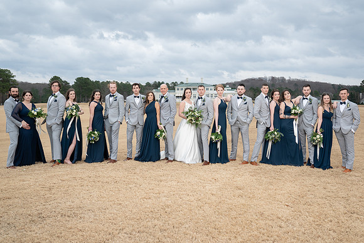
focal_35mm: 34
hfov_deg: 56.3
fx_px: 340
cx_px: 183
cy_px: 116
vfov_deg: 39.3
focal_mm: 32
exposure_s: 1/250
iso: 320
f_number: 5.6
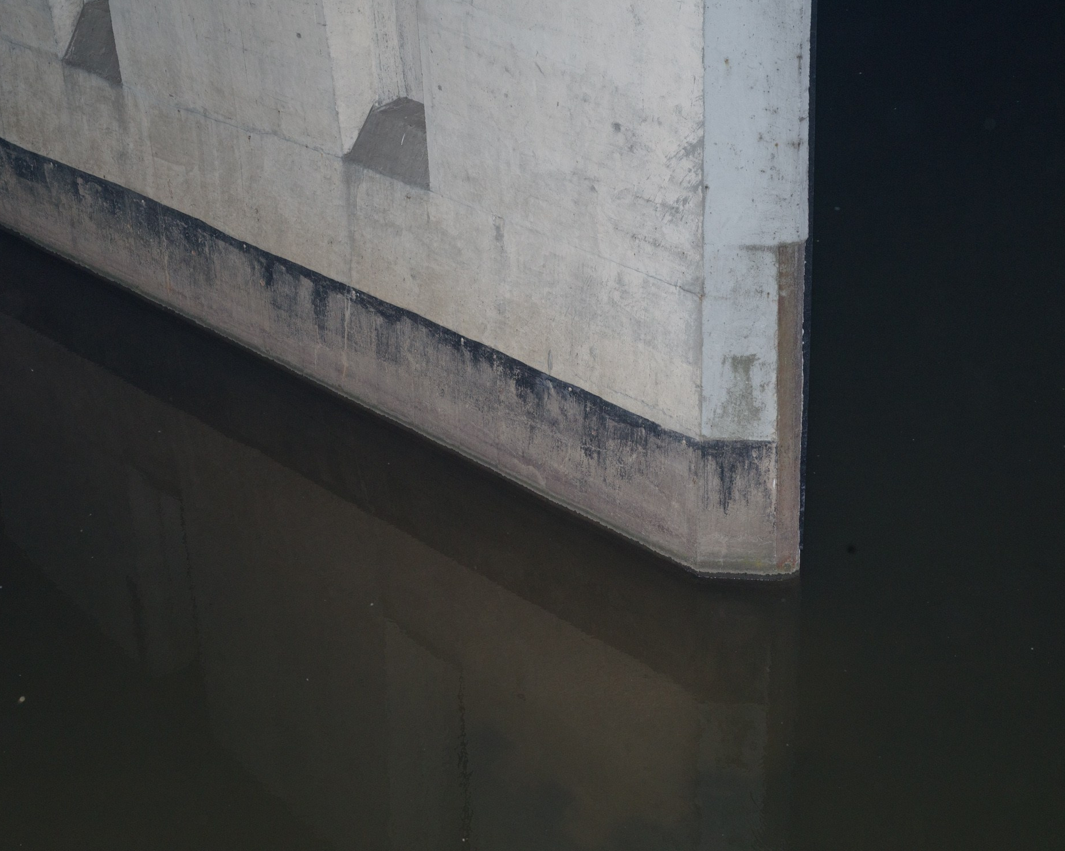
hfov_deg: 30.5
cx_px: 493
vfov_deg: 24.6
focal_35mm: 62
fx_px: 1954
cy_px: 424
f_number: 10
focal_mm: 75
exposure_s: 1/60
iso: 2000
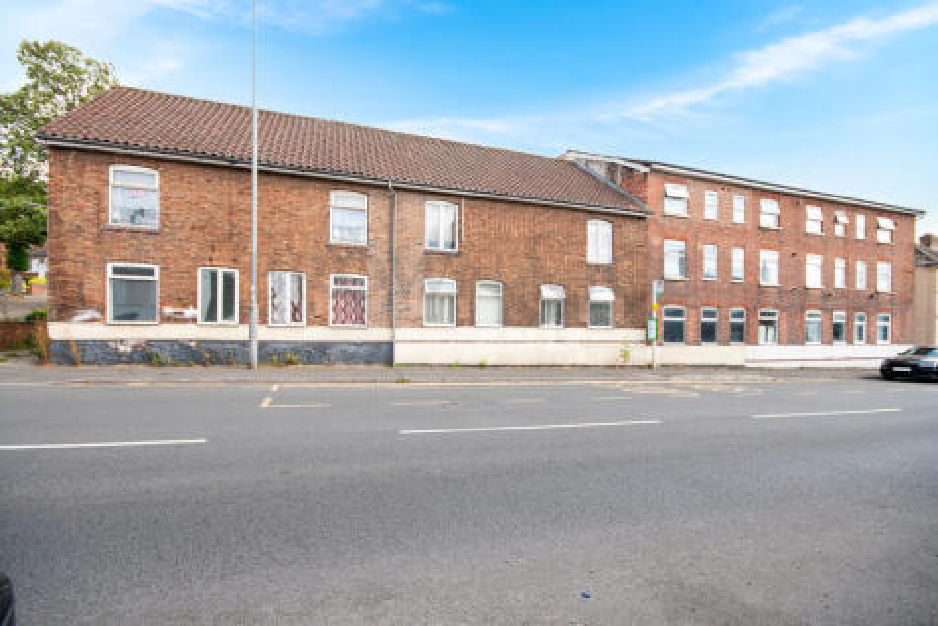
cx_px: 469
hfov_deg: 100.4
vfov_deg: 77.4
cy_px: 313
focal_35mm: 15
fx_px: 391
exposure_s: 1/80
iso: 100
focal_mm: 10
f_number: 8
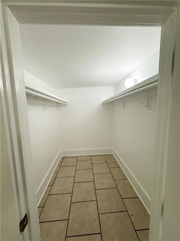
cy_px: 120
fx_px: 97
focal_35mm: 14
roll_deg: +1.5
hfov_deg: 85.7
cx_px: 90
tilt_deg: -6.3
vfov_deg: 102.1
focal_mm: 2.22
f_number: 2.2
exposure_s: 1/60
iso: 250
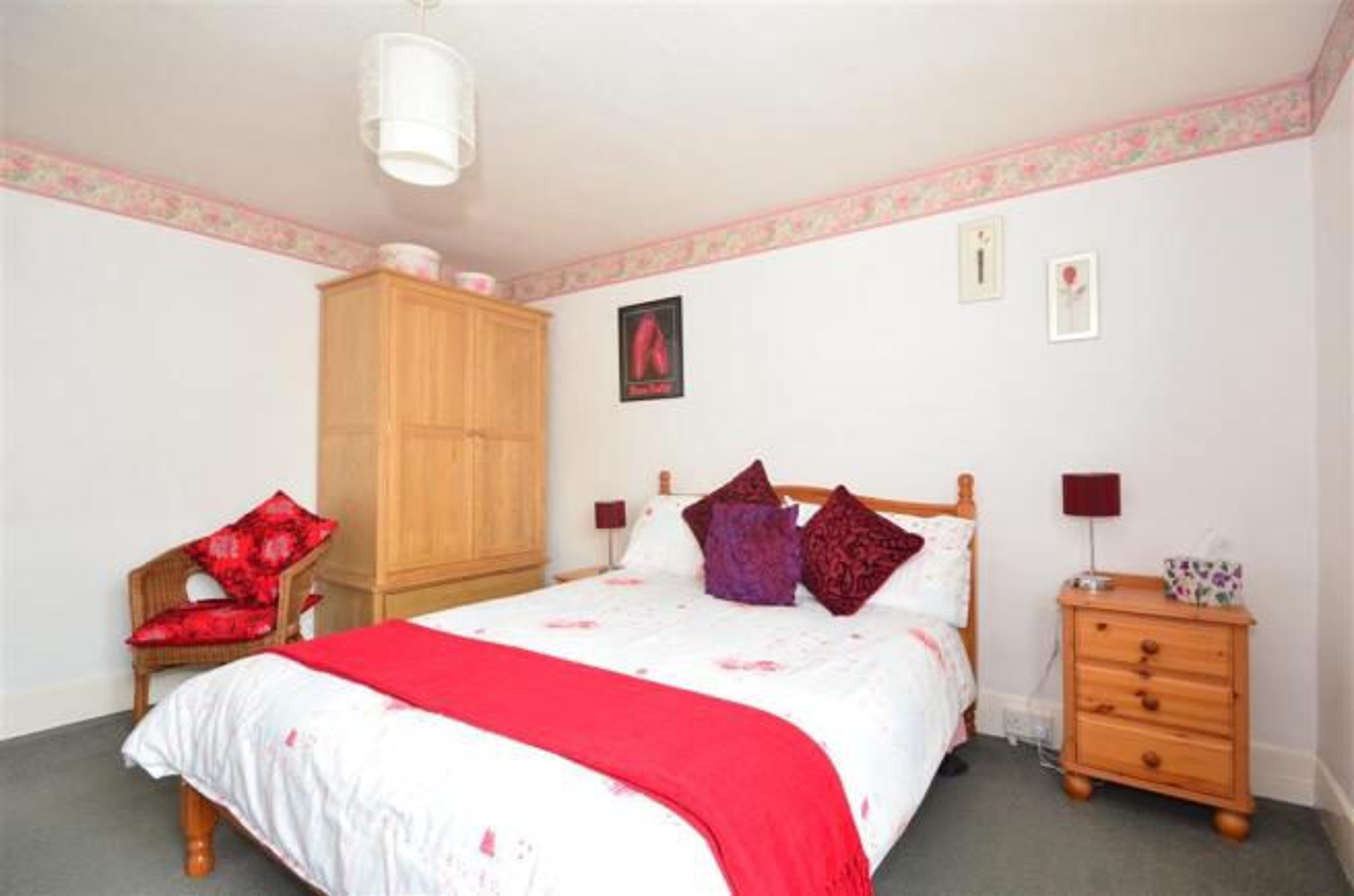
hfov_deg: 92.6
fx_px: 647
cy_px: 448
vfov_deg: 69.4
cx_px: 677
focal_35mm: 17
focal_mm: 11.5
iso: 640
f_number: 11
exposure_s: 1
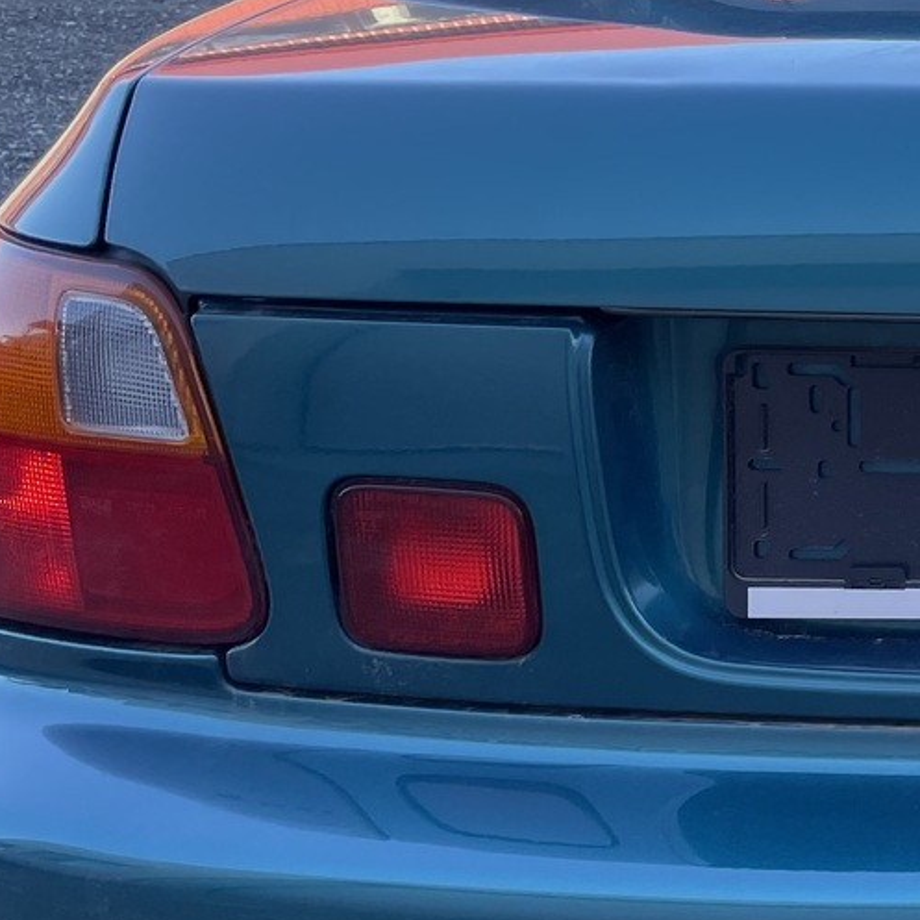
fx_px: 2225
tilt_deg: -20.5
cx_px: 1249
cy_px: 428
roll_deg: -1.4
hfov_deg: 20.9
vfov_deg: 23.4
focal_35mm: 74
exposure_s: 1/355
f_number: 1.6
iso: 32
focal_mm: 4.2
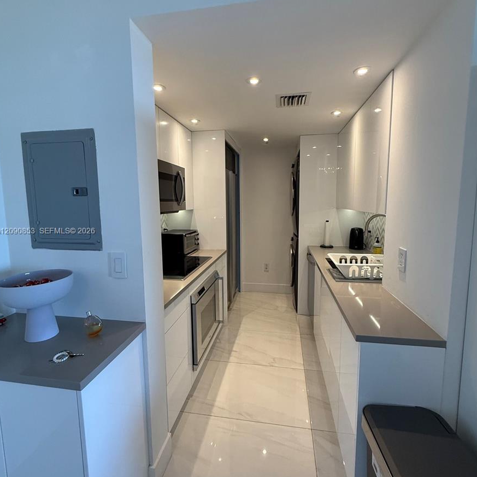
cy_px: 232
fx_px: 265
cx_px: 240
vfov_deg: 83.9
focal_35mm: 17
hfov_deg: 84.0
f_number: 2.2
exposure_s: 1/120
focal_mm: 2.22
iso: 250
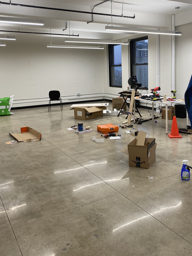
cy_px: 98
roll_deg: -0.5
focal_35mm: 34
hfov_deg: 41.5
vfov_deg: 53.4
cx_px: 120
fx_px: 251
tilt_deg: -4.0
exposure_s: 1/120
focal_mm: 4.25
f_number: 1.8
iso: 80
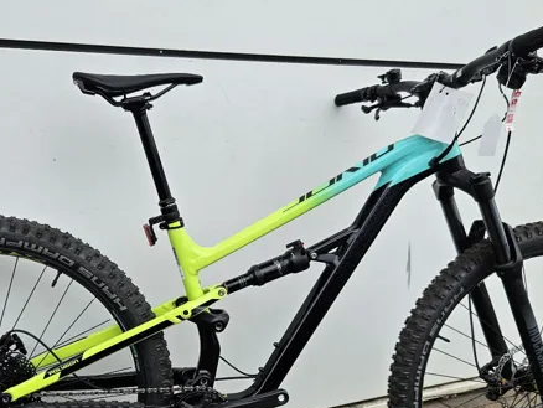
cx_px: 208
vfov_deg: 33.6
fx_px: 659
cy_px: 310
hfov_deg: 44.5
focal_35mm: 42
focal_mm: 5.4
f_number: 1.8
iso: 25
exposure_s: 1/909
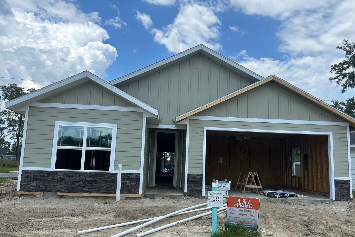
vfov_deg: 46.3
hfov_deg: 65.5
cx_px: 182
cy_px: 130
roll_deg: -1.4
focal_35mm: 28
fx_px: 276
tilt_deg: +6.4
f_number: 1.5
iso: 50
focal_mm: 5.7
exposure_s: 1/4444
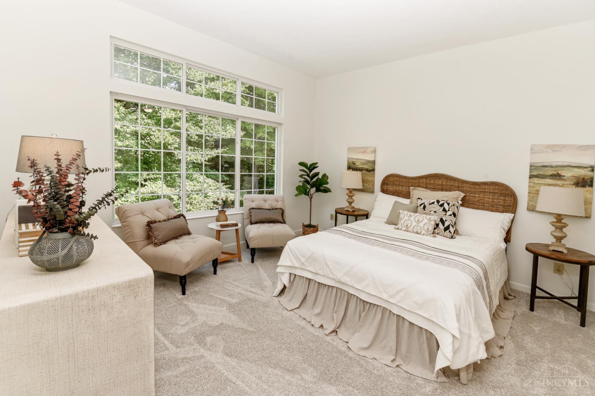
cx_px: 298
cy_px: 198
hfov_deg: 100.4
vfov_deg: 77.2
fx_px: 248
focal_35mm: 15
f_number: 8
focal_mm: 15
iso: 160
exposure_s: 1/80
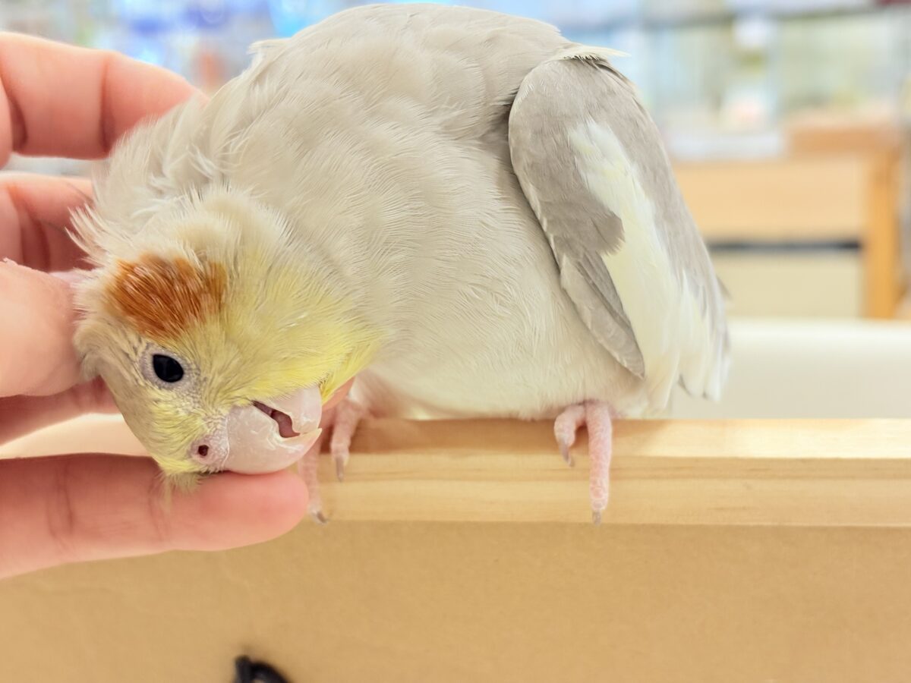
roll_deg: +4.2
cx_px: 456
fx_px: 1369
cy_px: 342
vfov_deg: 28.0
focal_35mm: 52
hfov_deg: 36.8
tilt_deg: -9.8
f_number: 1.6
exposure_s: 1/100
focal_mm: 5.96
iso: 125
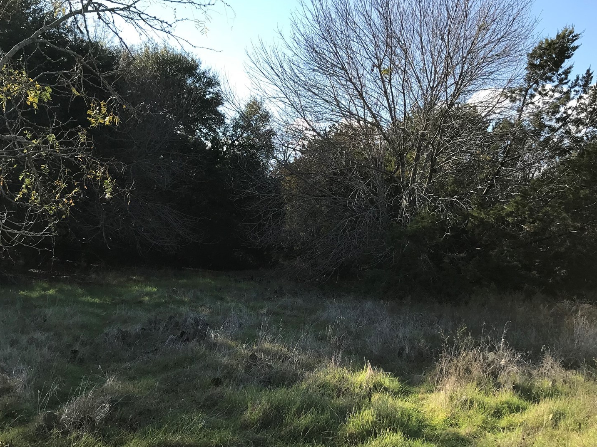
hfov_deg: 46.8
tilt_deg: -3.7
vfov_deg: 35.7
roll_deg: -0.1
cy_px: 283
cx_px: 297
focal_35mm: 40
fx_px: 690
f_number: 1.8
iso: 20
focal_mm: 3.99
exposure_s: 1/1114
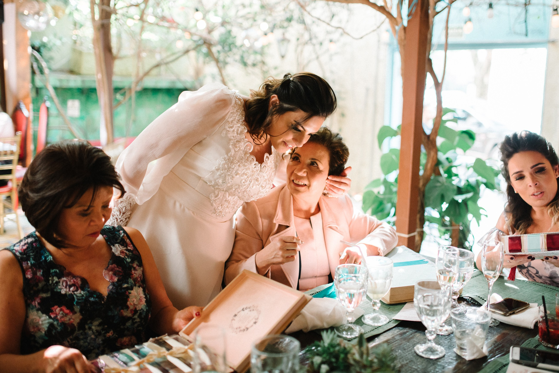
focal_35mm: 40
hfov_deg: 48.8
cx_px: 316
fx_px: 615
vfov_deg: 33.7
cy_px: 162
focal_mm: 35
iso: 800
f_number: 1.8
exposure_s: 1/250
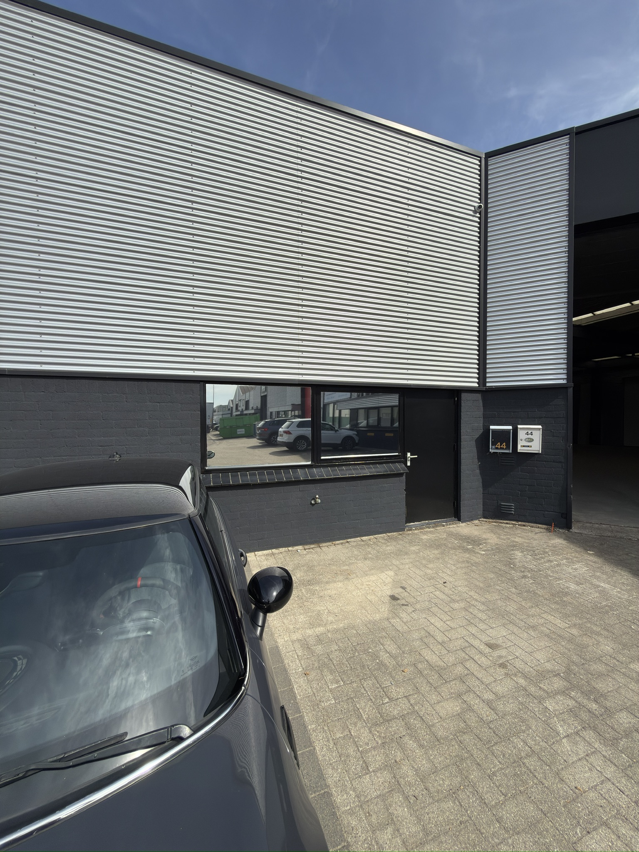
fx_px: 345
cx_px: 320
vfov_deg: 102.1
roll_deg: +0.4
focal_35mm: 14
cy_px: 426
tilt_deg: -1.6
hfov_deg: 85.7
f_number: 2.2
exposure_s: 1/1027
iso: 16
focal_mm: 2.22
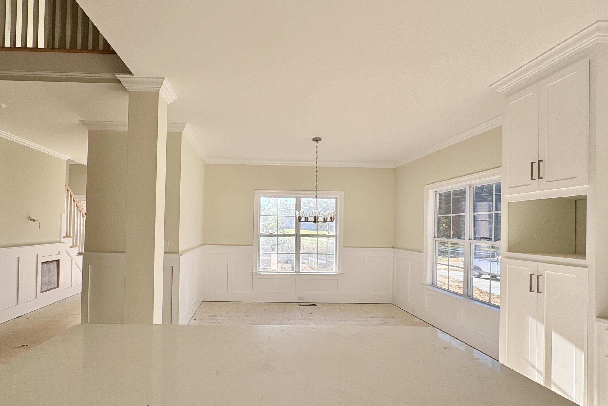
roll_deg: -0.4
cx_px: 258
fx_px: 321
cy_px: 223
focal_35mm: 19
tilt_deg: +1.7
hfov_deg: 86.3
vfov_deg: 64.4
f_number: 2.2
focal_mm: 2.22
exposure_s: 1/488
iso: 64
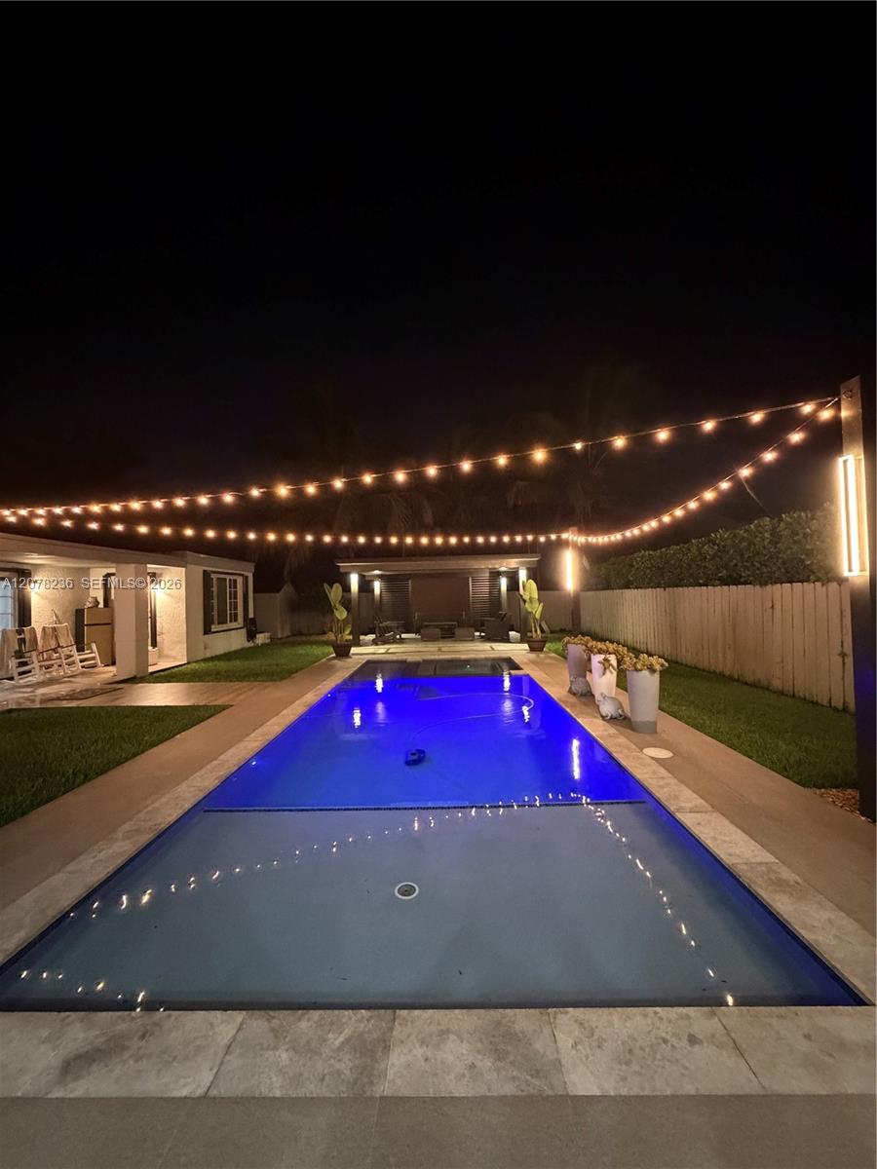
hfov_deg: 85.7
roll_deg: +1.9
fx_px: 473
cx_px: 438
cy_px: 584
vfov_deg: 102.1
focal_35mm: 14
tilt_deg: +2.0
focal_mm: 2.22
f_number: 2.2
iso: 1600
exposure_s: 1/30
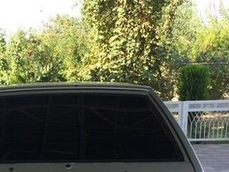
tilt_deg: -14.7
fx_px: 516
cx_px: 35
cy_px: 194
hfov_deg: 24.5
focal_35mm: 78
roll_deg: +0.6
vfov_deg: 18.2
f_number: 2.2
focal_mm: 4.15
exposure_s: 1/391
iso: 32
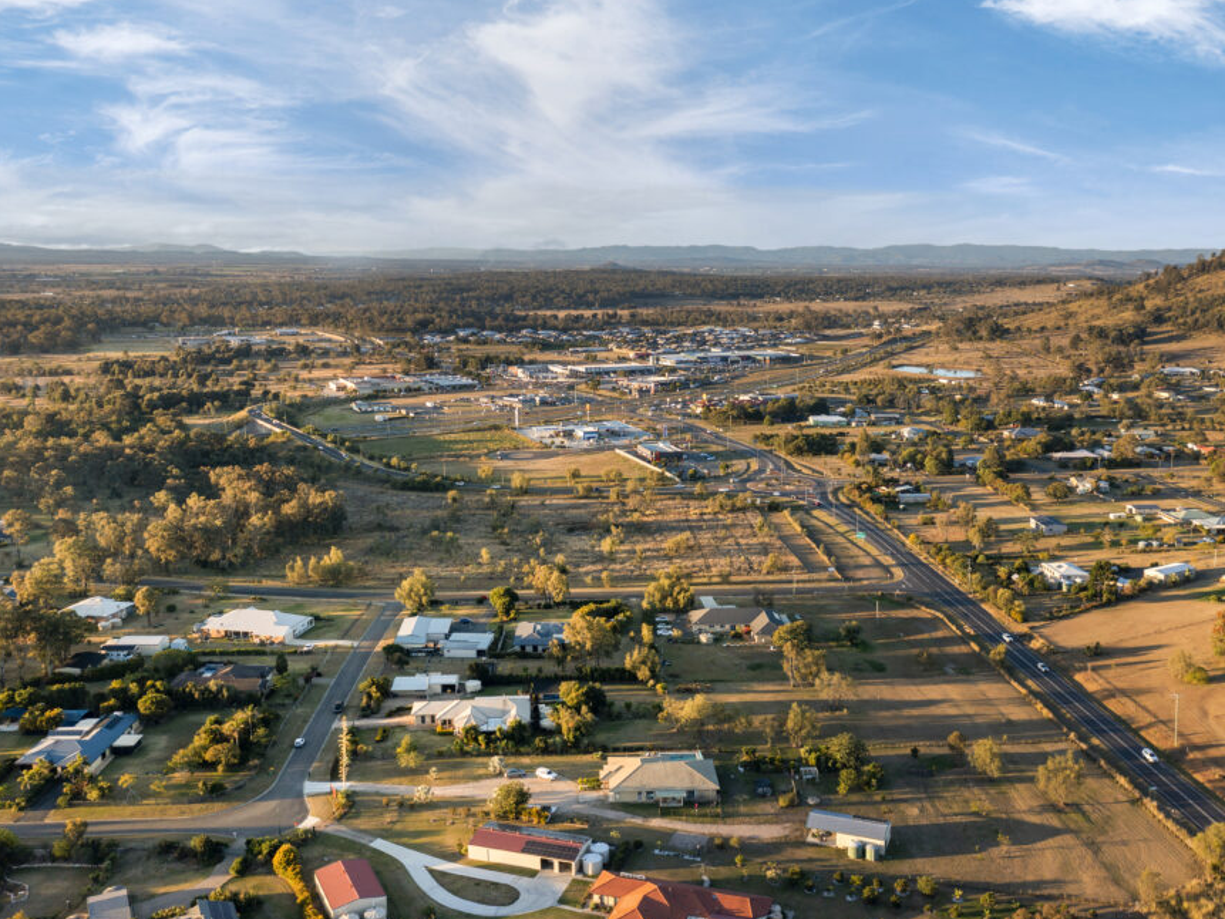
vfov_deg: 44.2
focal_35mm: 32
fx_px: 1133
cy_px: 447
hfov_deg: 56.8
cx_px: 610
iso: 100
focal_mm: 10.26
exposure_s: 1/400
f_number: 3.2
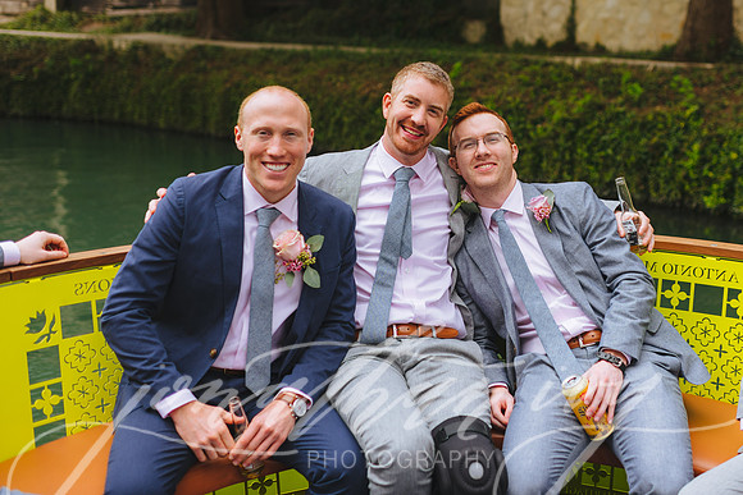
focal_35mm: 43
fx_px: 887
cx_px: 456
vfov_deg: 31.1
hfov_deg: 45.1
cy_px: 191
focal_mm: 35
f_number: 2.2
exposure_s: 1/1600
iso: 100
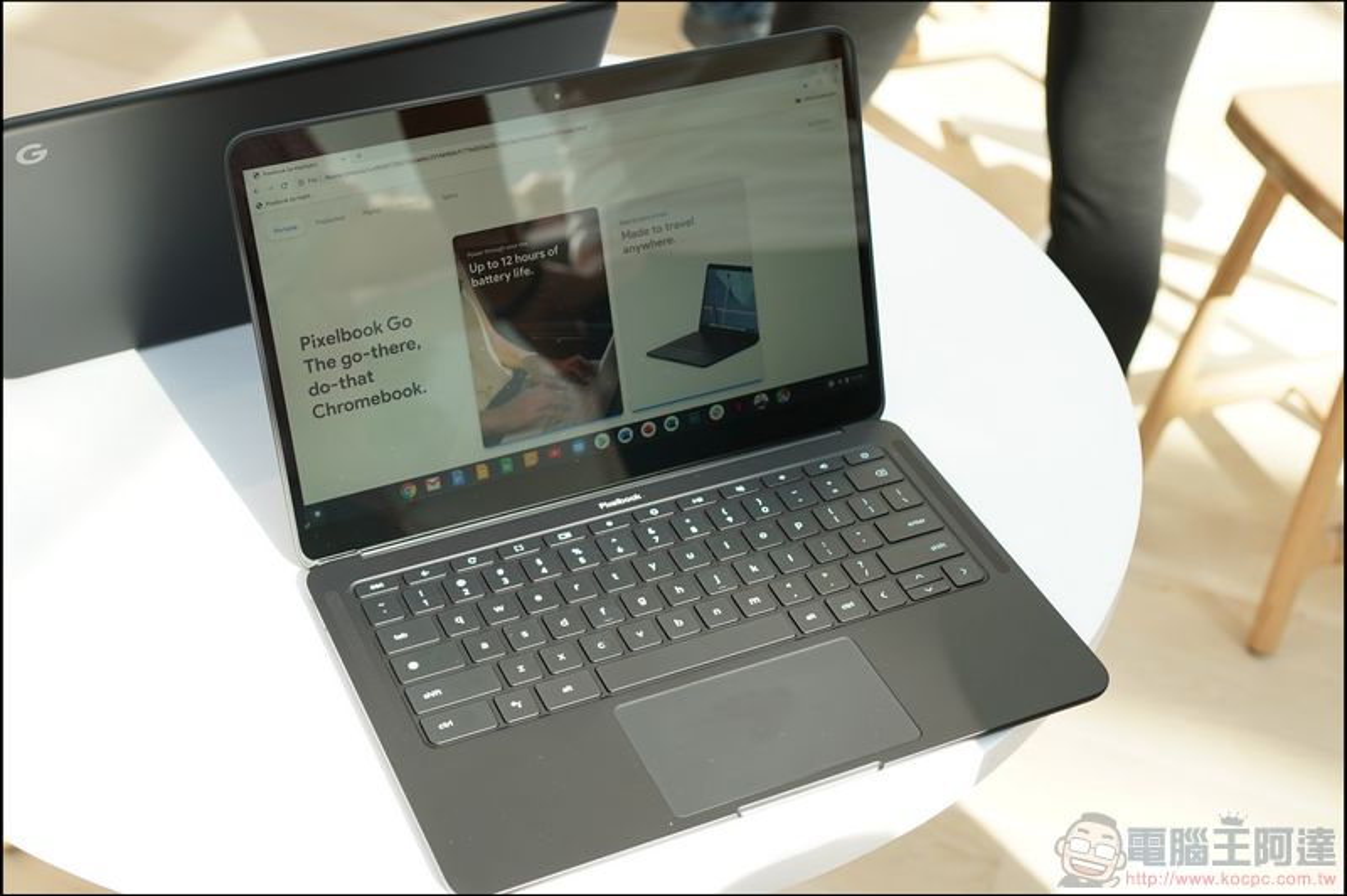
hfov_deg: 38.2
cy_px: 448
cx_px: 674
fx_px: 1944
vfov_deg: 25.9
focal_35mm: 52
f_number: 4.5
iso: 400
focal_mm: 35
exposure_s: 1/320
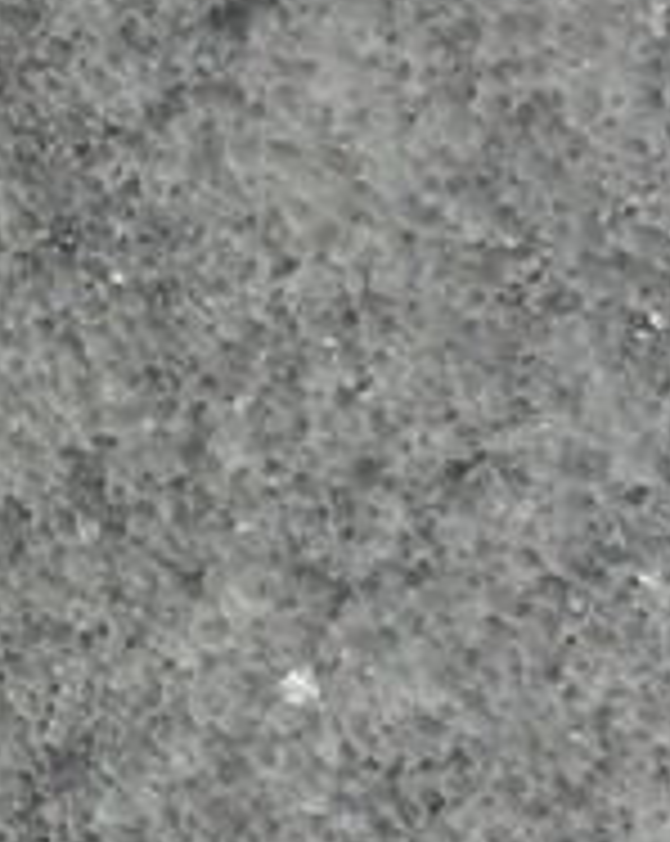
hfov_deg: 6.9
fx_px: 5193
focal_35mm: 209
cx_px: -1032
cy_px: 666
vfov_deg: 9.2
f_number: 1.7
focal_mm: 4.71
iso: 50
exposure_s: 1/2495
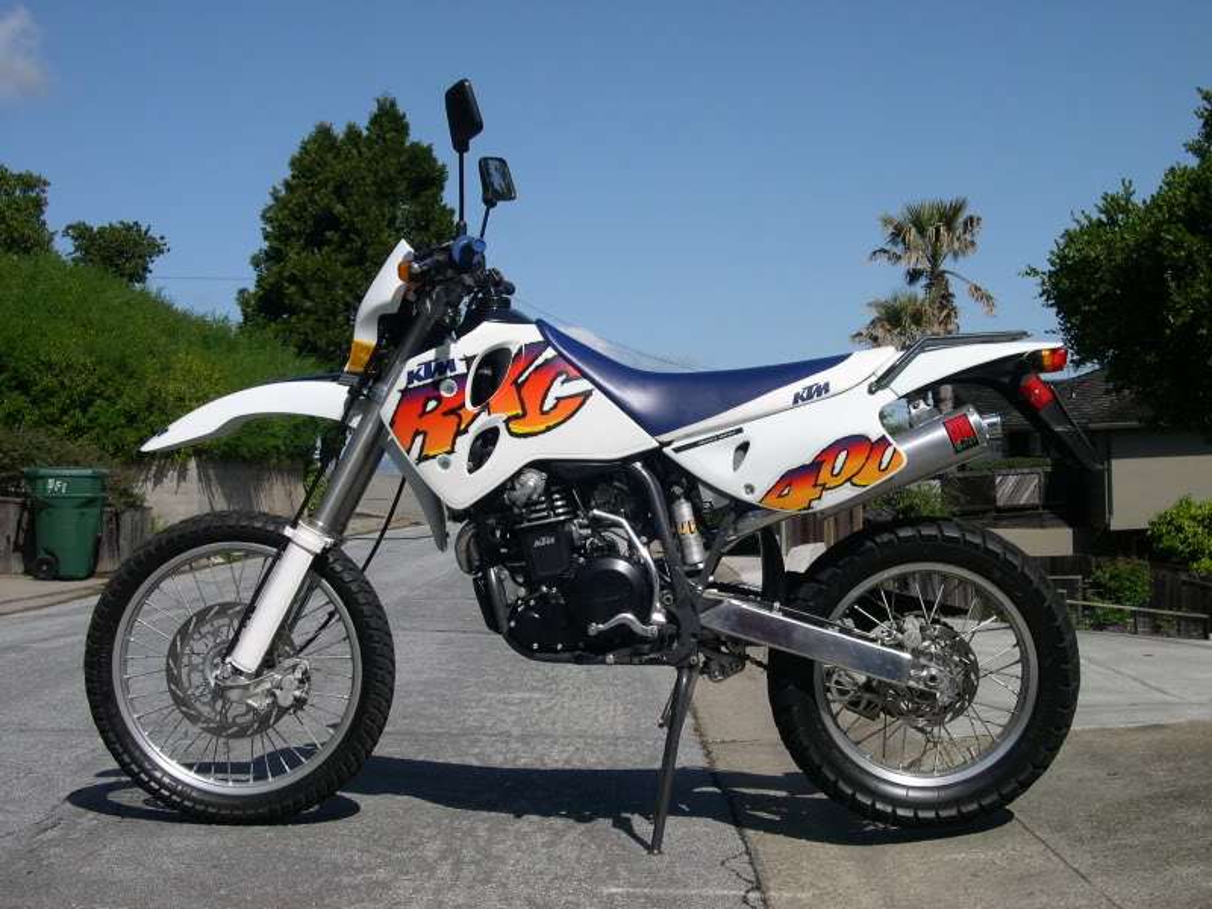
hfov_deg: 40.4
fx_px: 1646
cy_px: 454
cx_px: 606
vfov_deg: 30.9
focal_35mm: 47
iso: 100
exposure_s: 1/305
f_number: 8.4
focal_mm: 10.1
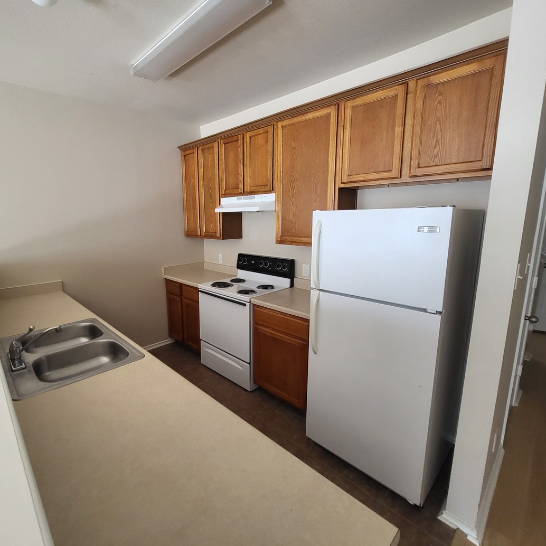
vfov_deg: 87.4
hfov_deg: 86.9
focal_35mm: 16
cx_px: 236
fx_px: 286
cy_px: 261
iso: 160
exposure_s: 1/60
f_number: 2.2
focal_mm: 1.74
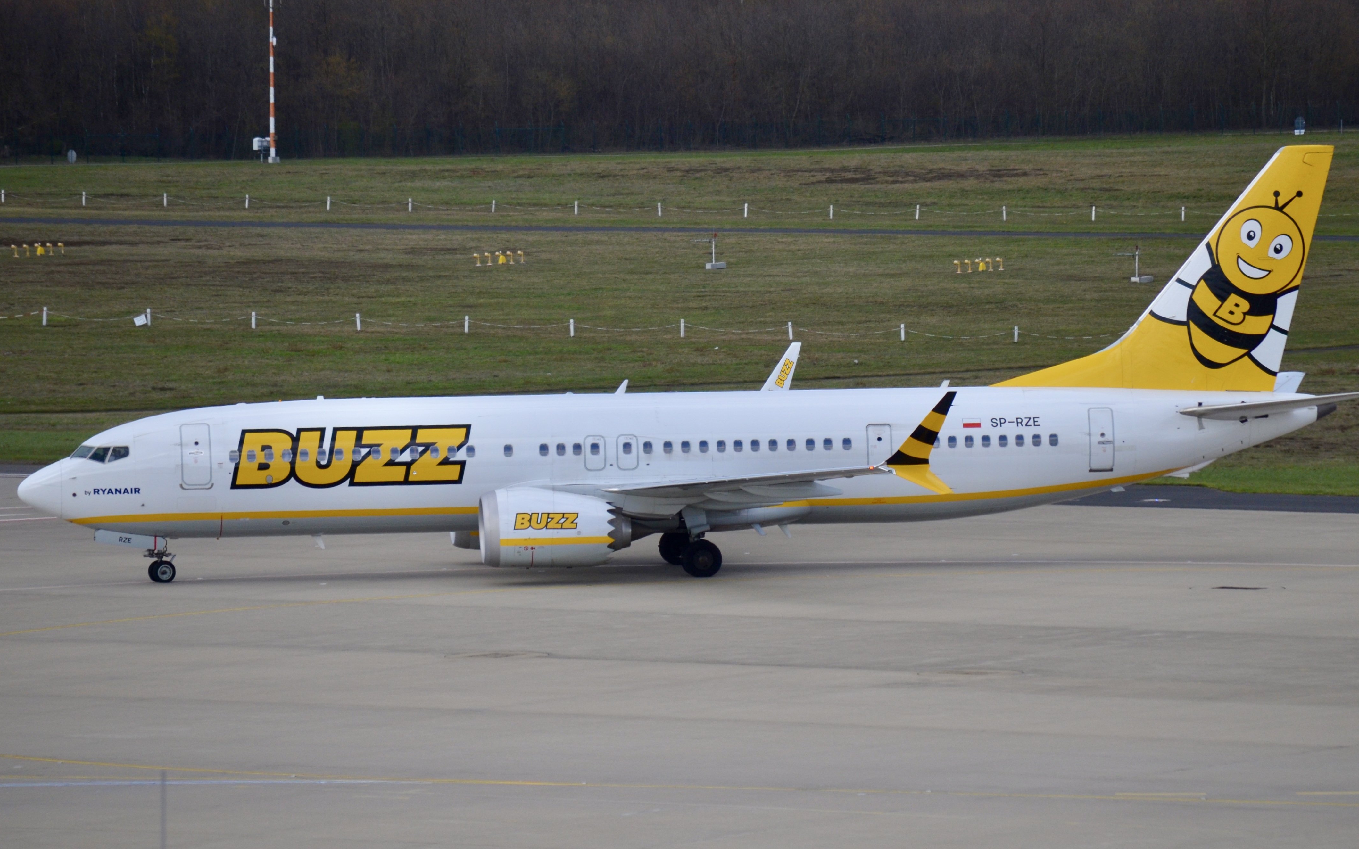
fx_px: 9074
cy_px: 424
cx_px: 681
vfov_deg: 5.4
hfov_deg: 8.6
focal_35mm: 245
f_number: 5.6
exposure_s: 1/2000
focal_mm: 160
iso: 400
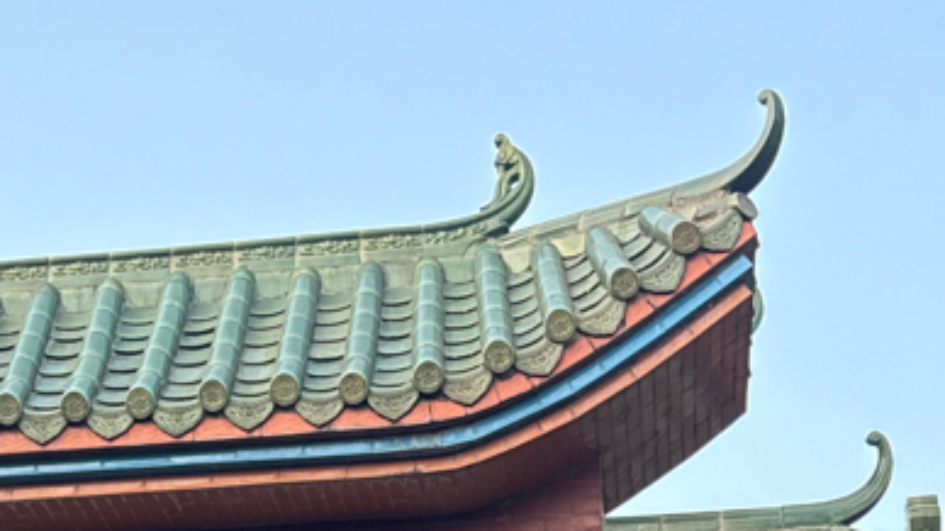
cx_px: 268
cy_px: 1051
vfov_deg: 10.9
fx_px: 2530
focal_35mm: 101
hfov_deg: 21.0
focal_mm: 6.76
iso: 100
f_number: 1.78
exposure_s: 1/419
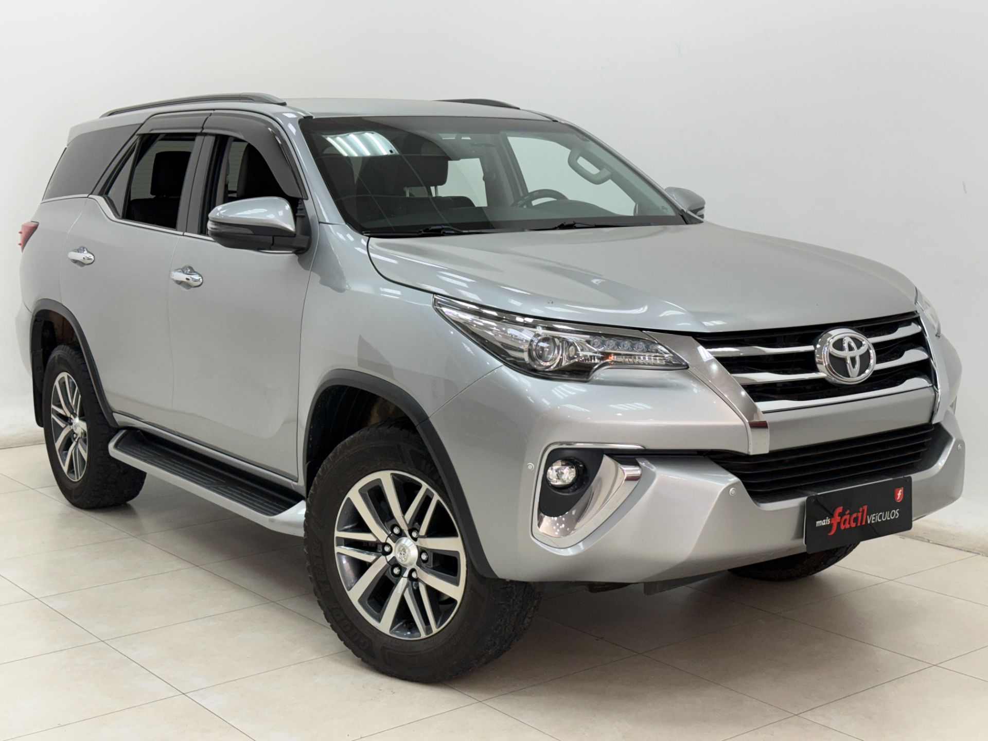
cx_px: 494
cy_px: 370
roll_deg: +1.3
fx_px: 1370
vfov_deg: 30.3
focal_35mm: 48
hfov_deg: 39.7
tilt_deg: -7.4
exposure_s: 1/120
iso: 80
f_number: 1.78
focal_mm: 6.76
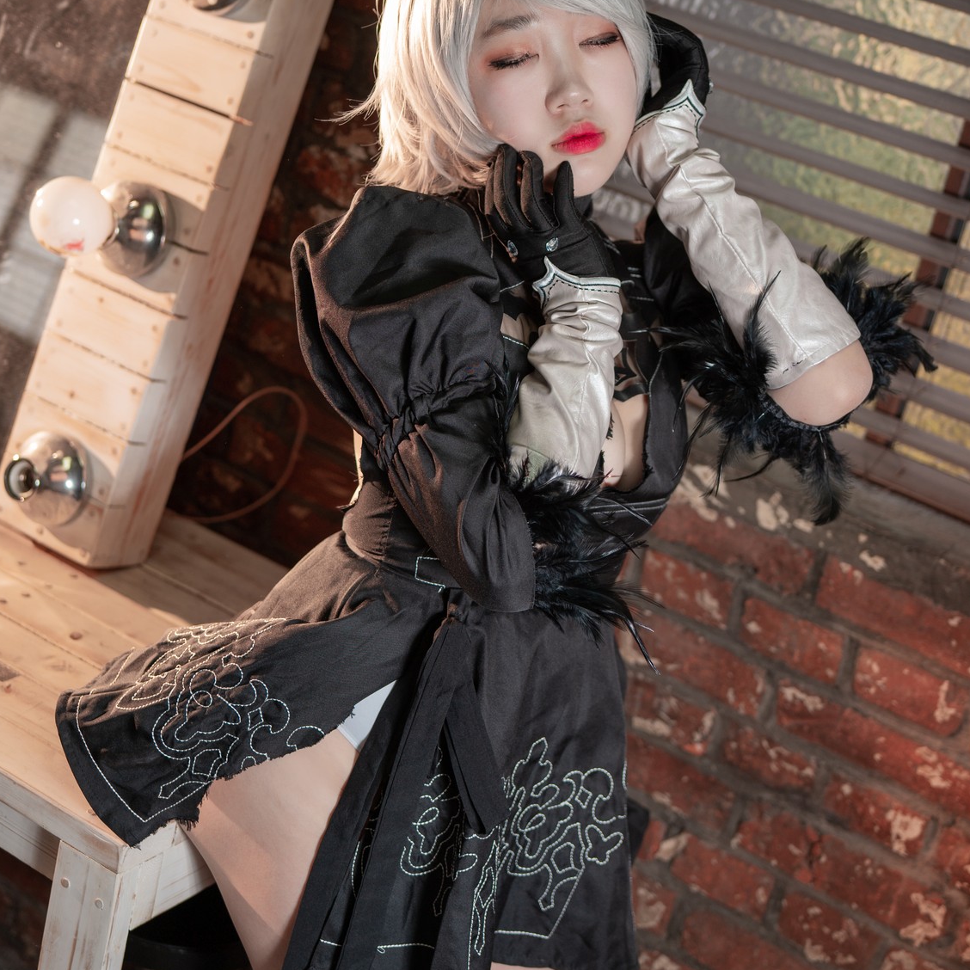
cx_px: 470
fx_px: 1934
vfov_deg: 28.1
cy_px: 384
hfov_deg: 28.2
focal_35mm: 61
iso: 100
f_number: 2.2
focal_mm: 45
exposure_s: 1/250
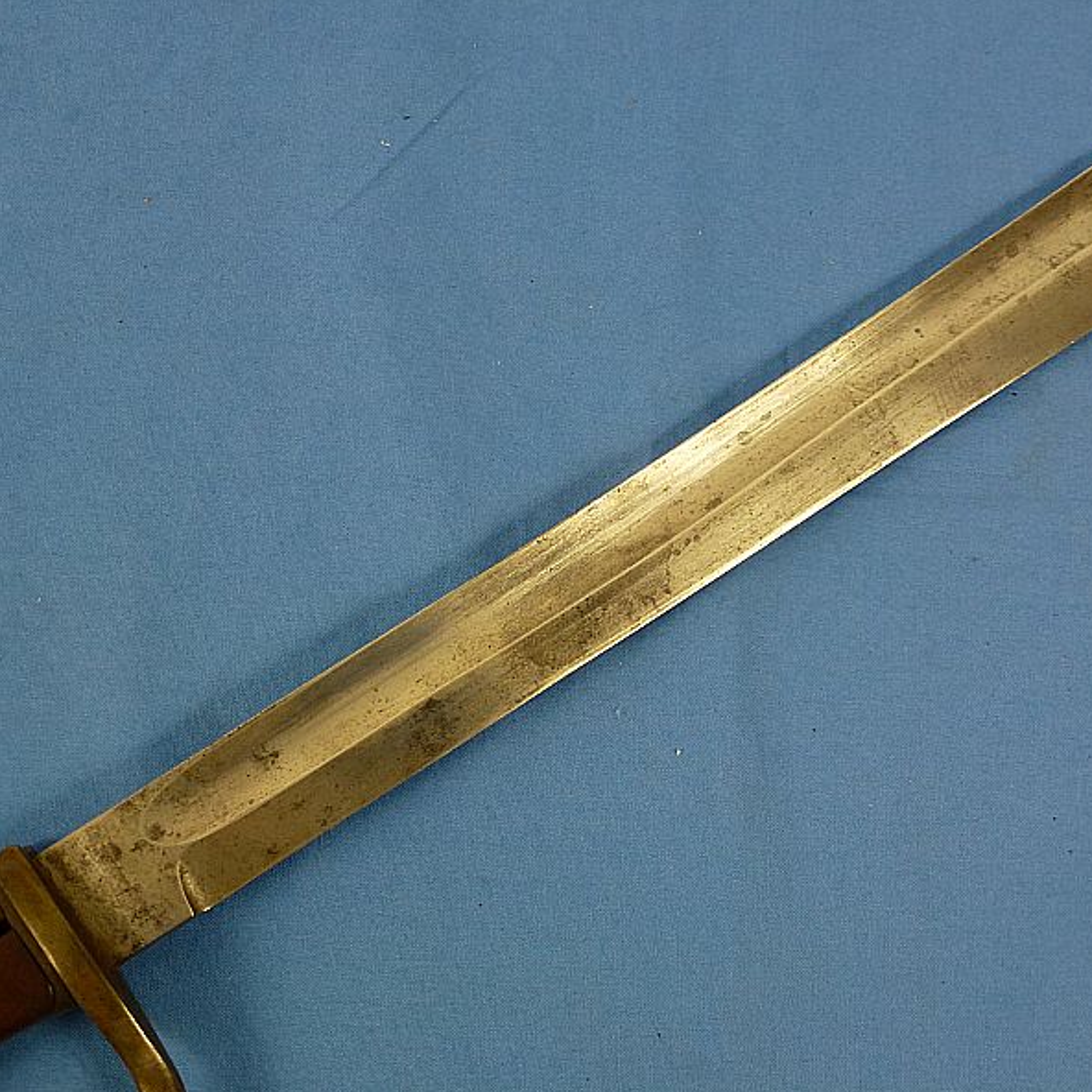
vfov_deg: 39.2
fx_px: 1535
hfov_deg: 38.7
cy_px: 544
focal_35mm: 43
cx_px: 734
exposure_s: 1/60
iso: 160
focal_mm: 6.4
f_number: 3.7
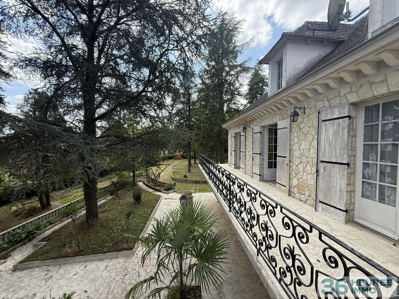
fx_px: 161
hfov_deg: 102.1
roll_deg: +1.2
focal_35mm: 14
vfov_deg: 85.7
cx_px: 200
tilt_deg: -1.4
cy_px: 150
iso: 64
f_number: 2.2
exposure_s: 1/864
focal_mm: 2.22
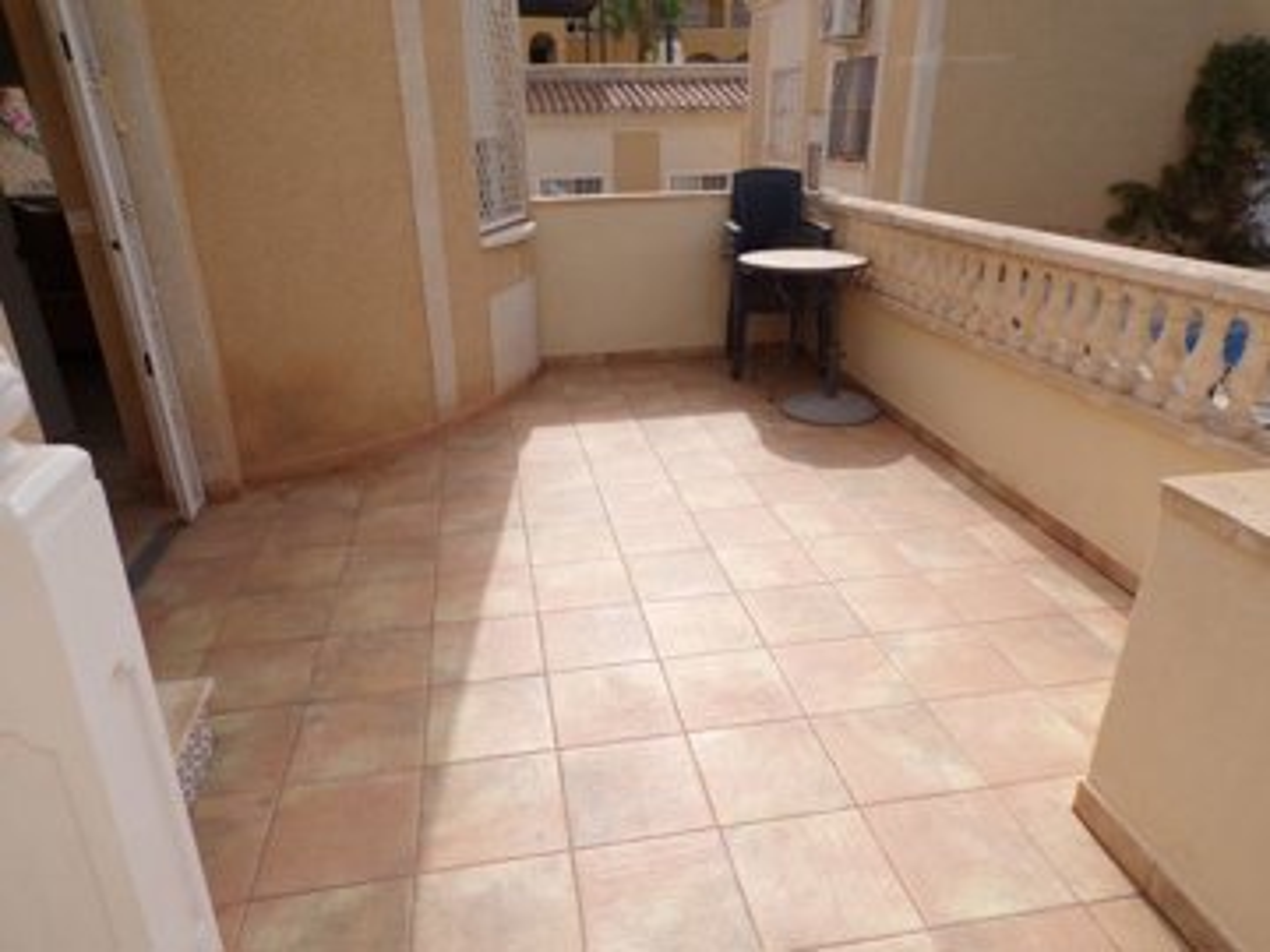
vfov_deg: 56.8
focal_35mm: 24
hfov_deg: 71.6
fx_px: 881
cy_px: 476
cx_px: 635
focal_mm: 4.3
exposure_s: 1/400
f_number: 5.8
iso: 80
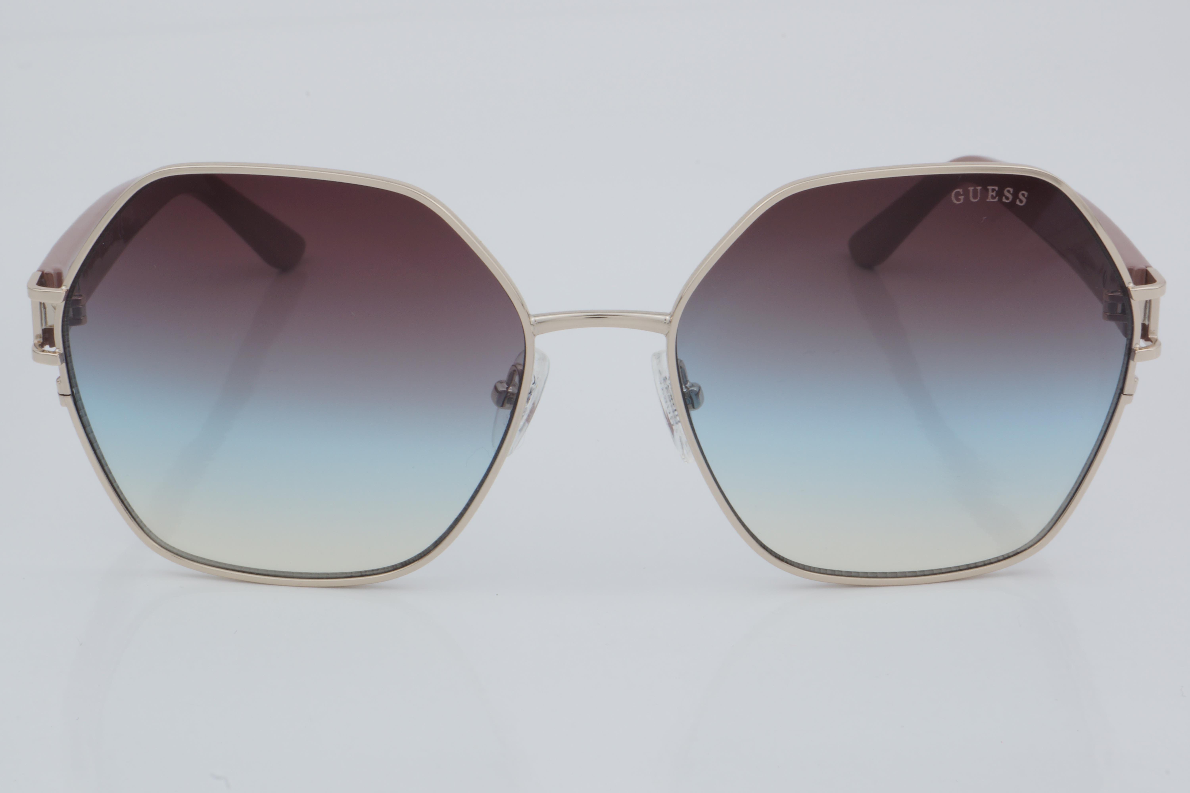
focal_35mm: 82
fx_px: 2727
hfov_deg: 24.6
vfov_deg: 16.6
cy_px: 396
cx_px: 595
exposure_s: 1/4
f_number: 32
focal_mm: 55
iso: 100
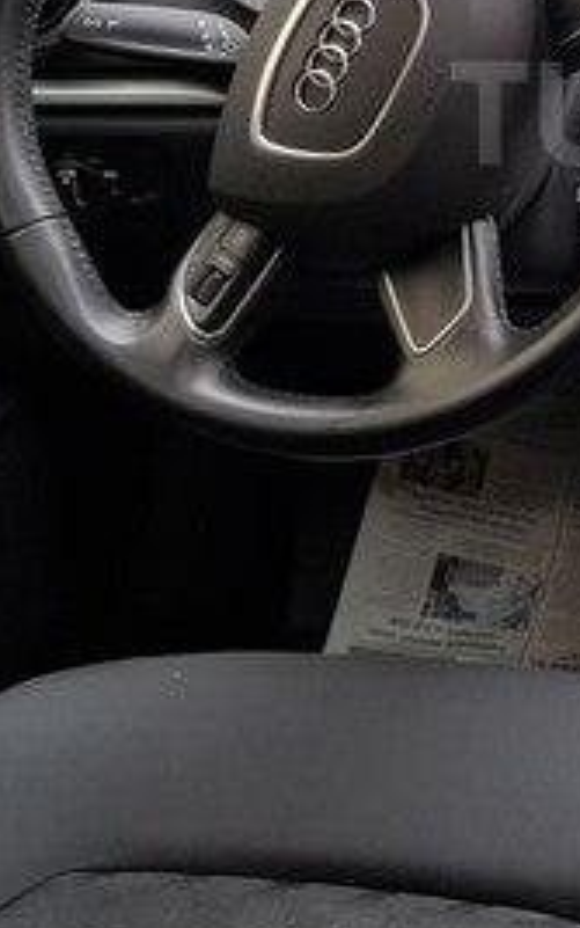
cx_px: 806
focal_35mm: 68
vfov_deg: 29.1
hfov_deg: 17.6
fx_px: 1719
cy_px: 113
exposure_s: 1/60
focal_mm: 4.2
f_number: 1.7
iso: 50
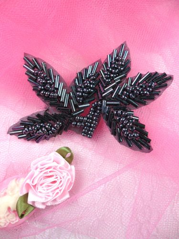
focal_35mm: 27
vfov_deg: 65.3
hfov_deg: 51.4
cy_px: 120
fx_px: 186
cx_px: 90
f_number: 3.5
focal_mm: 4.9
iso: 80
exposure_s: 1/180
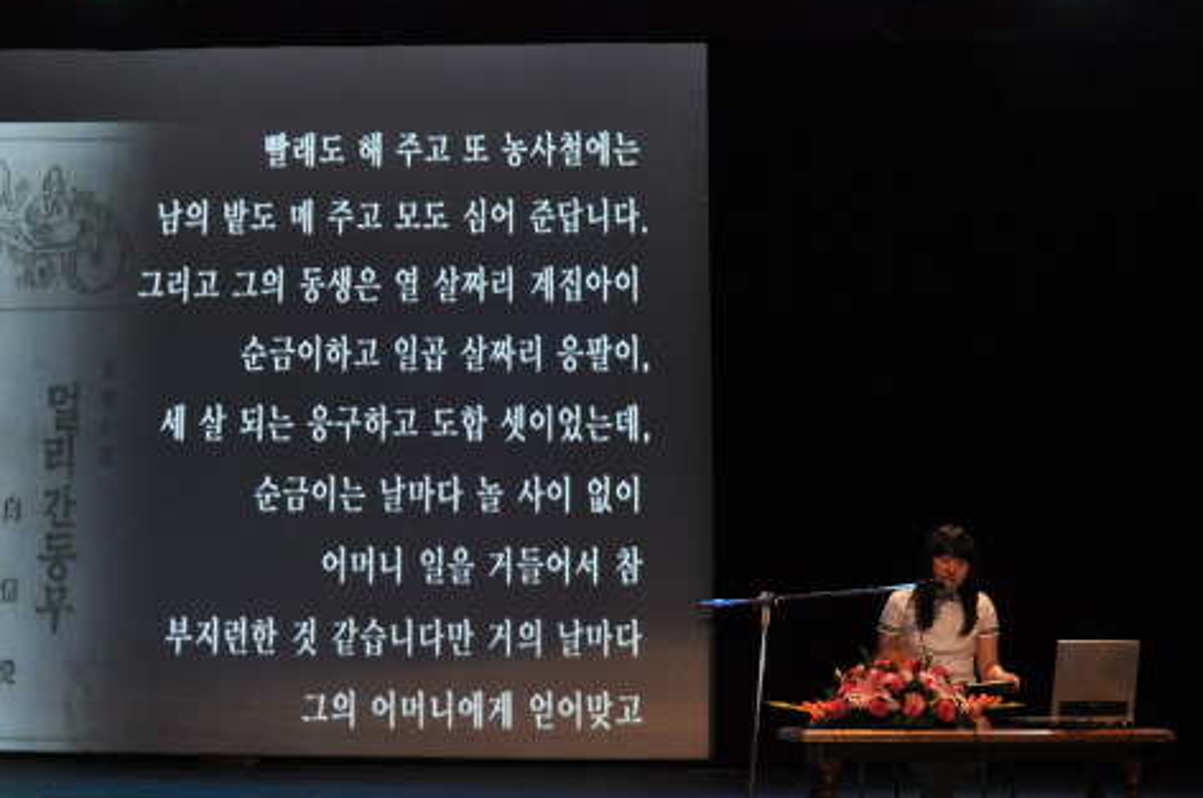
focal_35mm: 57
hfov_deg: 35.0
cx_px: 484
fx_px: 1902
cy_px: 386
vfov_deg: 23.7
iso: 800
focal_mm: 28
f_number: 4
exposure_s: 1/60
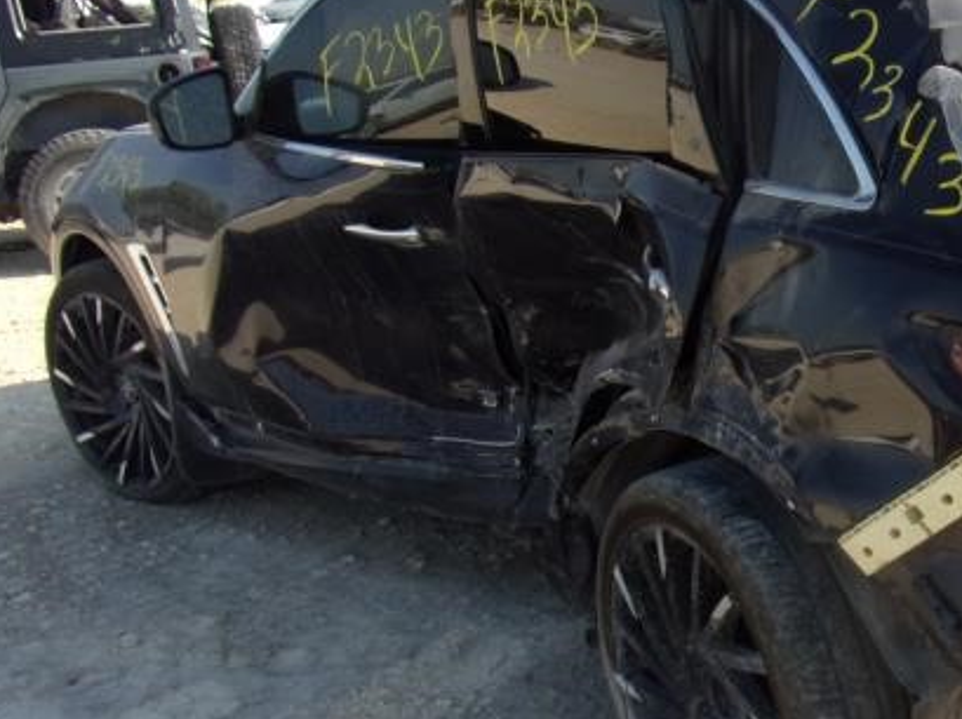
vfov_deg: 30.8
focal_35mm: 47
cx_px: 891
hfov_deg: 37.4
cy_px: 414
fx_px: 1305
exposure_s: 1/640
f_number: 3.3
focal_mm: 4.3
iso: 80
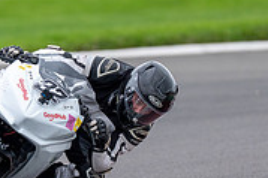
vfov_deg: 0.7
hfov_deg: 1.1
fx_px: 14466
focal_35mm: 1945
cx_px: 117
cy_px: 92
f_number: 4
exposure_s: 1/400
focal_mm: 600
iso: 320
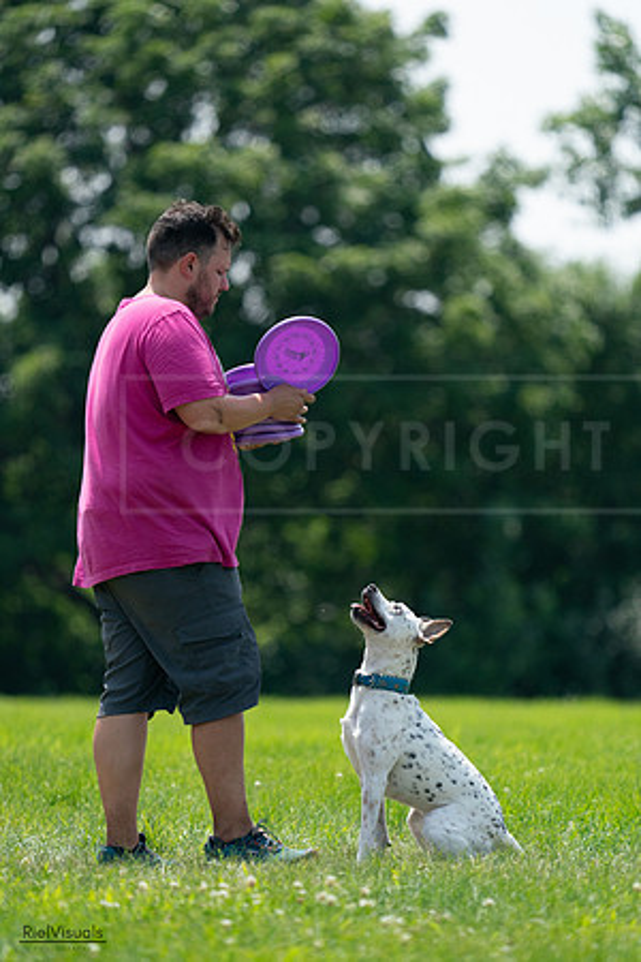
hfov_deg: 3.3
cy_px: 481
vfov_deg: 4.9
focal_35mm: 422
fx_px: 11270
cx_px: 320
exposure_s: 1/4000
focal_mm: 422
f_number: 6.3
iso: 1600
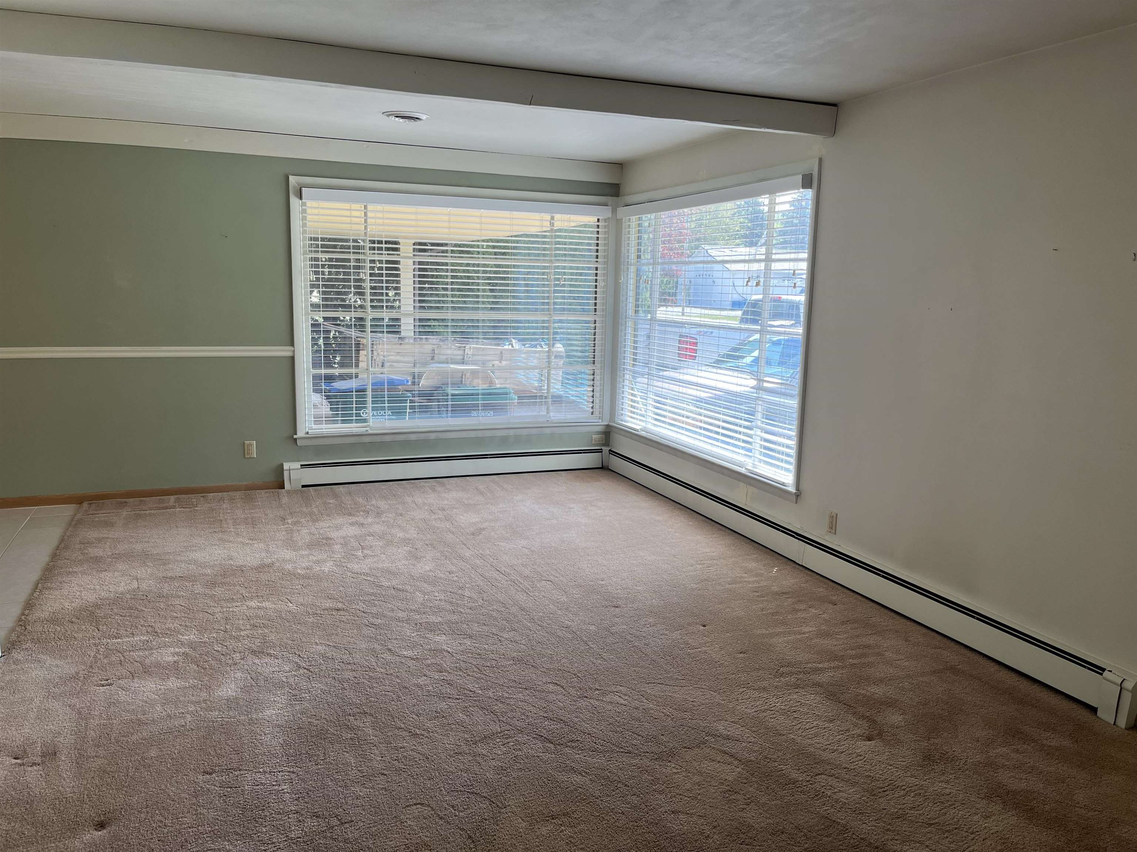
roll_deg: -1.1
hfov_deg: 67.3
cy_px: 426
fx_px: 854
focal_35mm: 26
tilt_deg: -8.9
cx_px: 568
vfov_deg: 53.1
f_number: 1.6
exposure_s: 1/253
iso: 50
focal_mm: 5.1
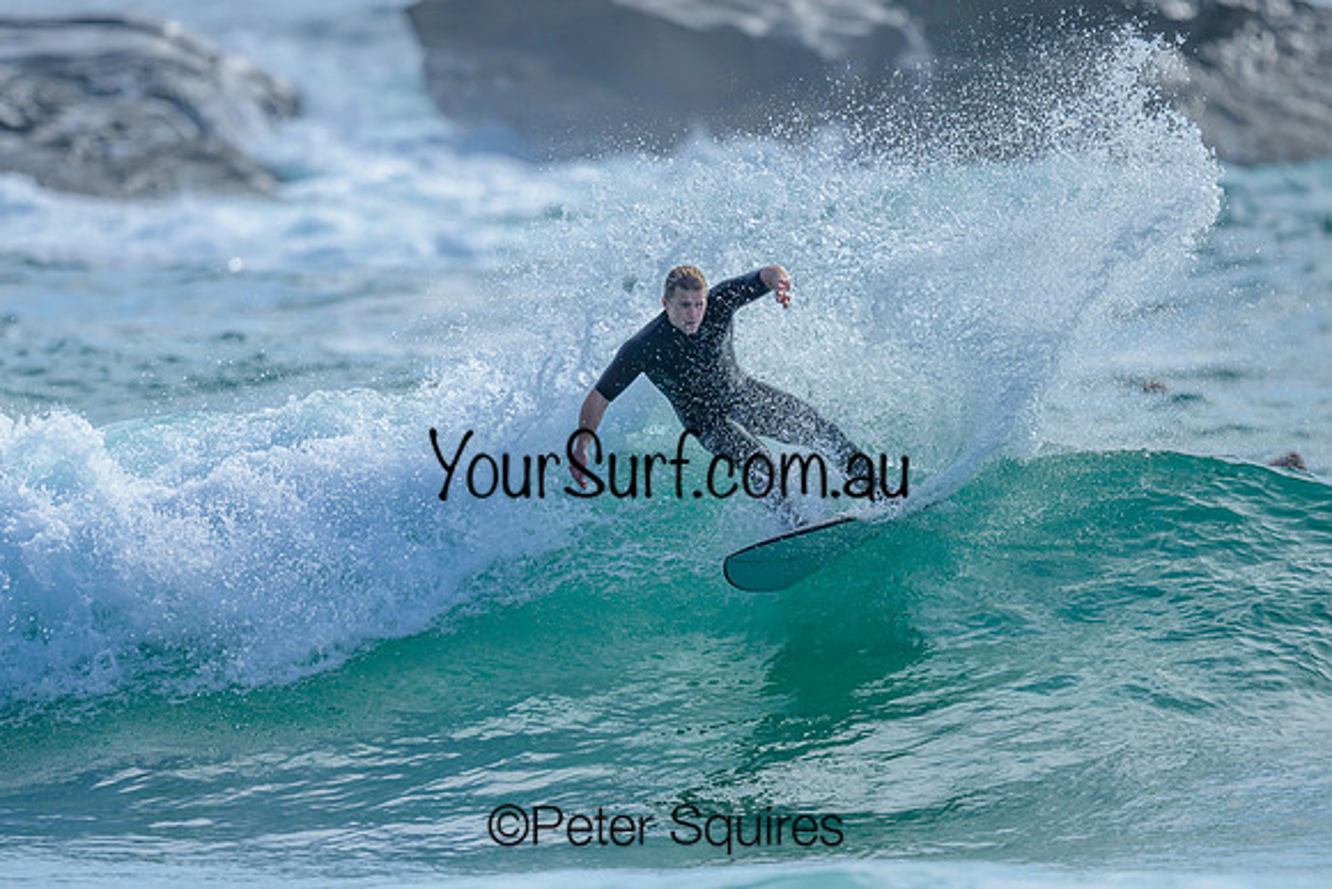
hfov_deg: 2.4
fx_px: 31701
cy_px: 413
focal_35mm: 857
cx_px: 619
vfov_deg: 1.6
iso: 200
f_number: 6.3
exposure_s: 1/2000
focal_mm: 800
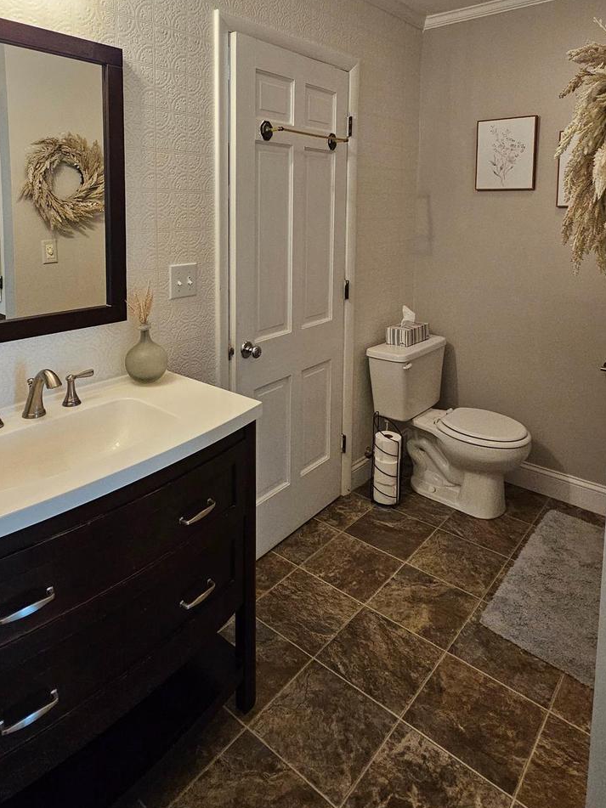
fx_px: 490
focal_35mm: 21
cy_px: 262
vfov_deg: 76.2
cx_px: 269
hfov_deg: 63.3
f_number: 2.2
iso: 250
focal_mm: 2.2
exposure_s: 1/60
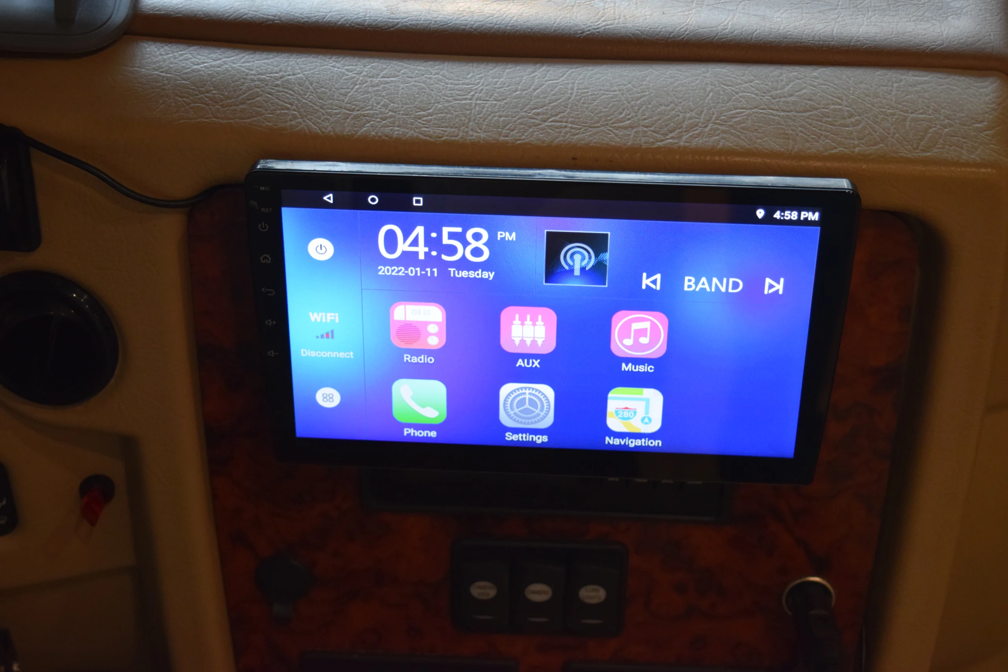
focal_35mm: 60
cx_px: 504
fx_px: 1680
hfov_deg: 33.4
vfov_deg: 22.6
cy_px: 336
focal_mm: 40
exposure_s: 1/60
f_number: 5
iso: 1100
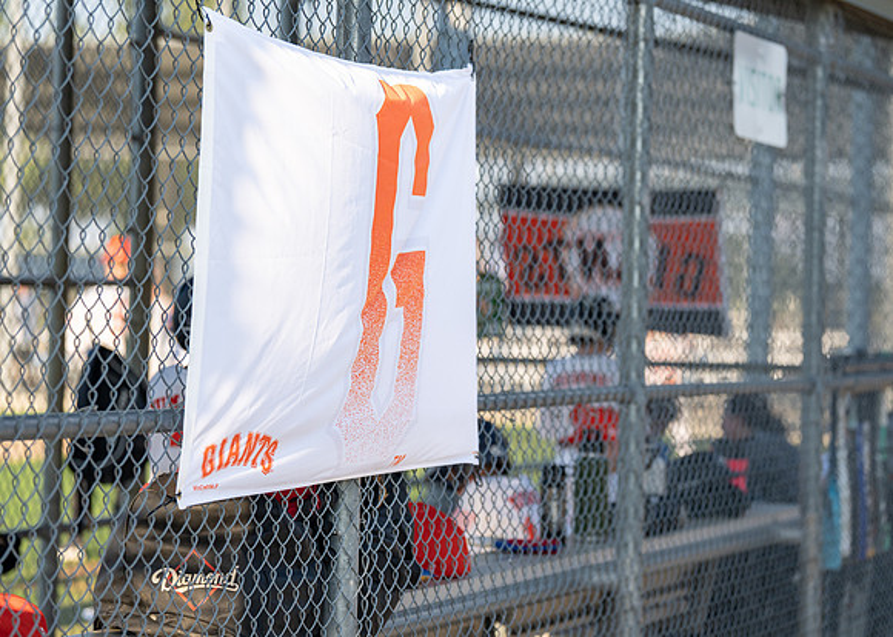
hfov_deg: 16.9
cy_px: 289
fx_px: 3007
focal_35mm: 119
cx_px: 436
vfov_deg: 12.1
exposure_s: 1/1600
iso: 250
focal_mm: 102
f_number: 2.8
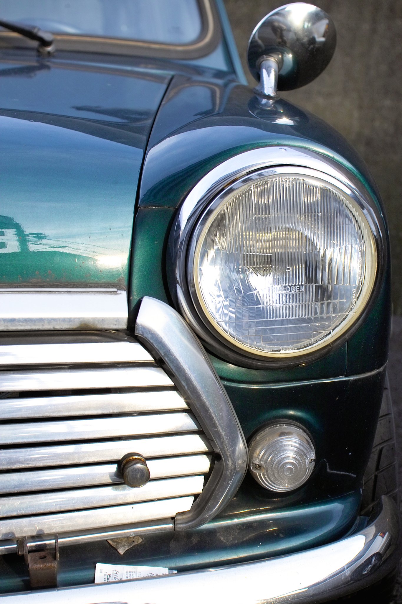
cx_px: 201
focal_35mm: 51
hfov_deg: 26.5
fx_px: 854
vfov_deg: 38.9
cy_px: 302
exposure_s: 1/250
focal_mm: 30
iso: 100
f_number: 4
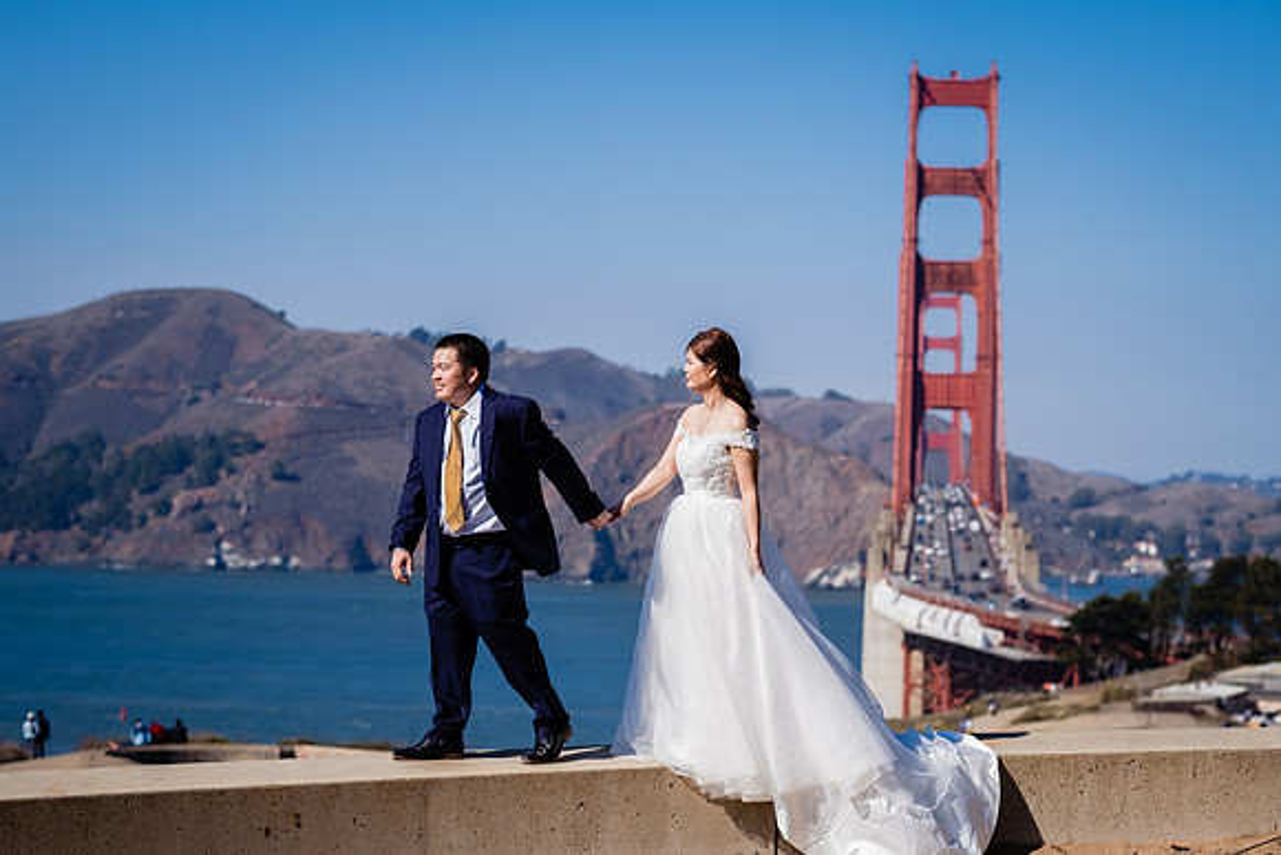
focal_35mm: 87
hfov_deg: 23.3
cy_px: 444
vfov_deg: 15.7
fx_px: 3104
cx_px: 650
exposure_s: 1/3200
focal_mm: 56
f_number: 2.8
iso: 160
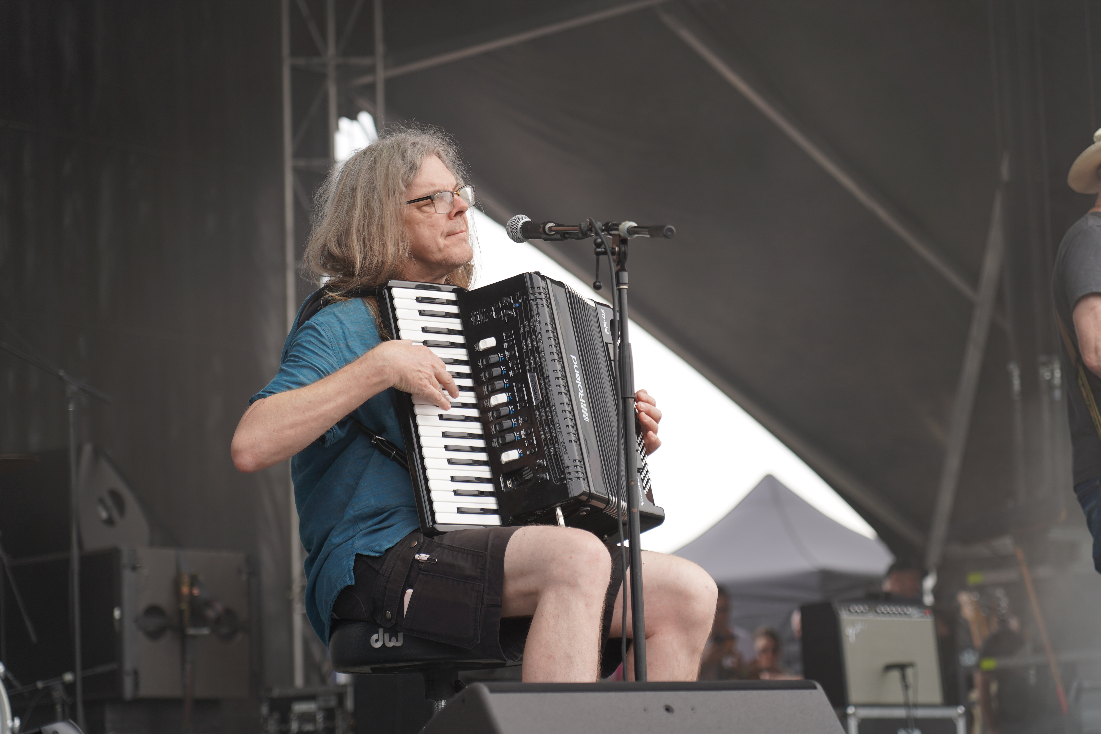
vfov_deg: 13.0
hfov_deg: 19.5
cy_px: 367
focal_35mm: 105
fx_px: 3211
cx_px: 550
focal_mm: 105
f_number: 4
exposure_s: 1/160
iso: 125
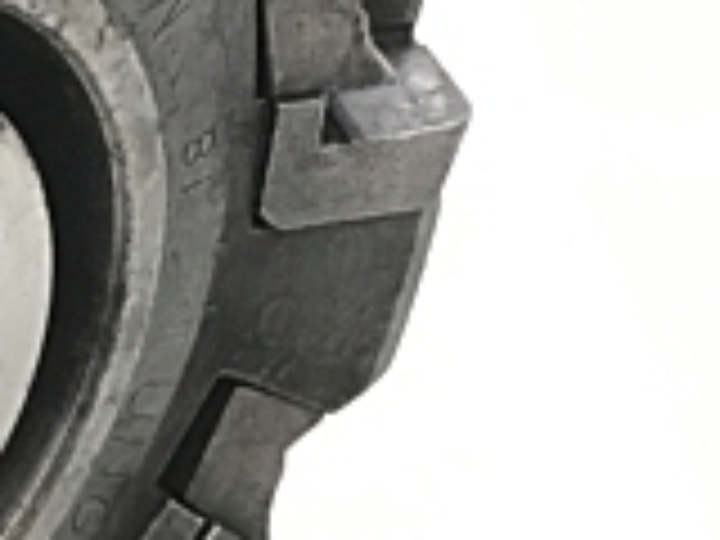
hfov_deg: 15.3
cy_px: 284
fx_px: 2330
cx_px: -549
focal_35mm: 112
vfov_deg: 13.2
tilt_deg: -53.2
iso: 40
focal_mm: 3.99
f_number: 1.8
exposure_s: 1/25
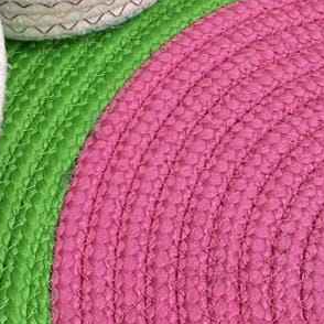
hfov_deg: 13.8
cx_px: 44
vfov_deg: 11.5
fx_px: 1324
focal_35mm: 125
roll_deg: -1.4
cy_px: -460
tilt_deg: -31.2
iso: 100
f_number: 1.5
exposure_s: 1/120
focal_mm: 5.7
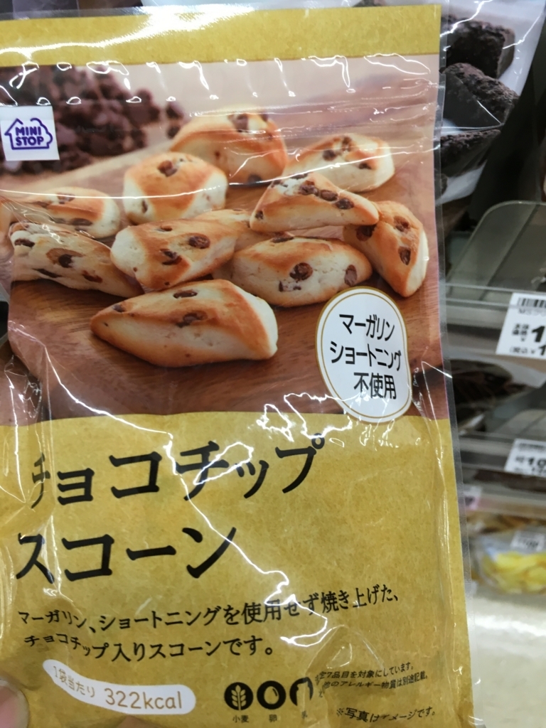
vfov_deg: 61.7
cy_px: 364
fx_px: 610
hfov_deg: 48.2
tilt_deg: -70.2
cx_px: 273
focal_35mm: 29
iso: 64
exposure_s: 1/30
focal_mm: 4.15
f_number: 2.2
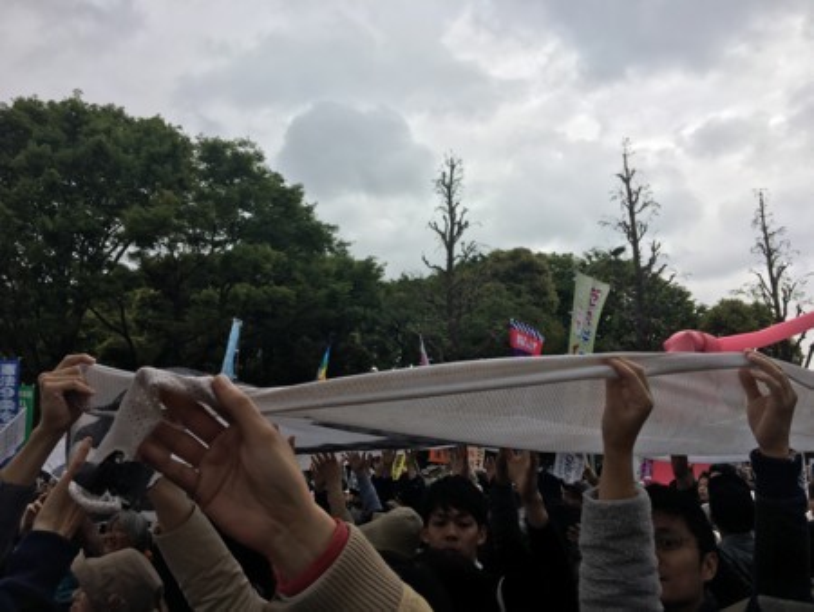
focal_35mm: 29
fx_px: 682
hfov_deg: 61.6
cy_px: 306
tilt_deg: +11.9
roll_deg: +0.7
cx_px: 407
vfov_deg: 48.3
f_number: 2.2
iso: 25
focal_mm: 4.15
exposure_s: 1/296
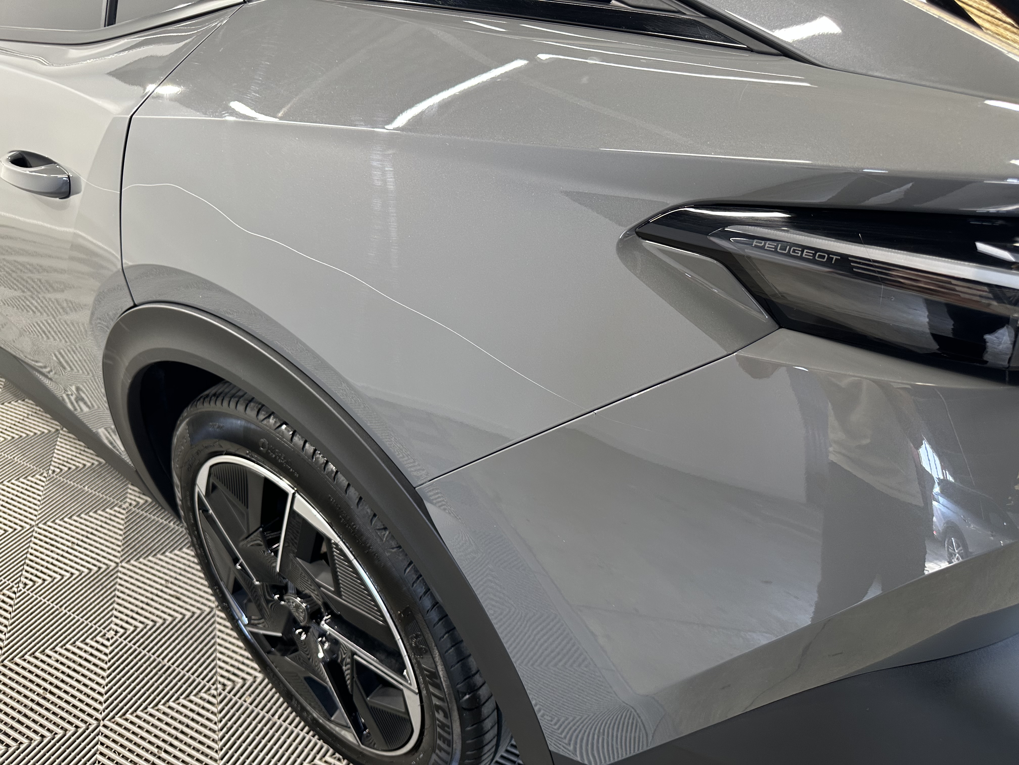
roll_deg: -0.4
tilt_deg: -31.9
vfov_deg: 56.8
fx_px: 706
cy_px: 382
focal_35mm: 24
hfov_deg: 71.6
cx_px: 510
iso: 160
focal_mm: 6.86
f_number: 1.78
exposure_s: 1/50
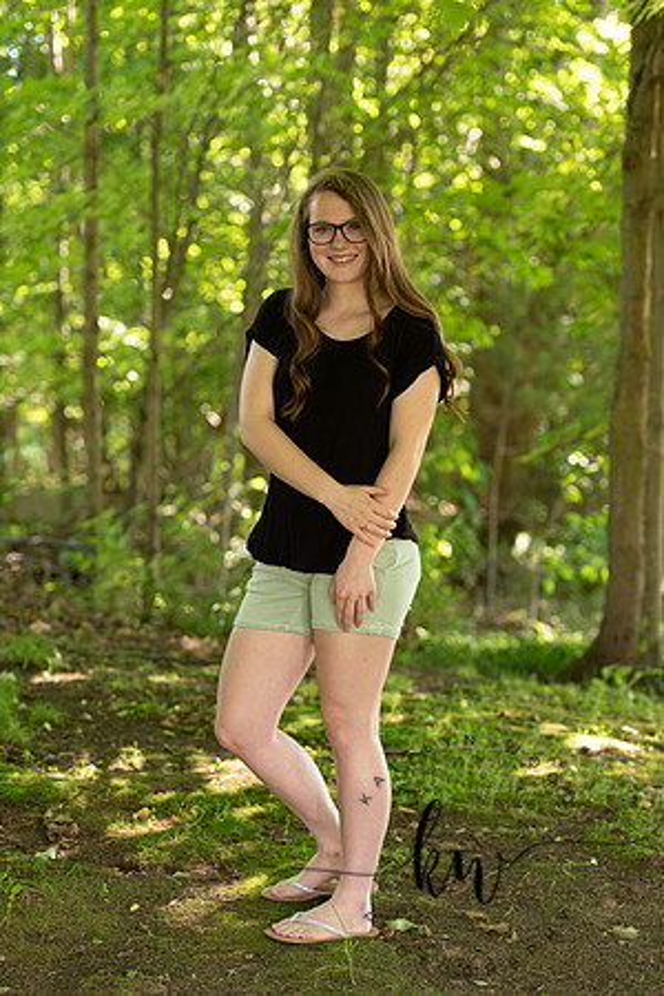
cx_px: 332
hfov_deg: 17.1
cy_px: 498
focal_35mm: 80
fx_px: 2213
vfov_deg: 25.4
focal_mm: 80
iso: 400
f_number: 2.8
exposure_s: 1/200
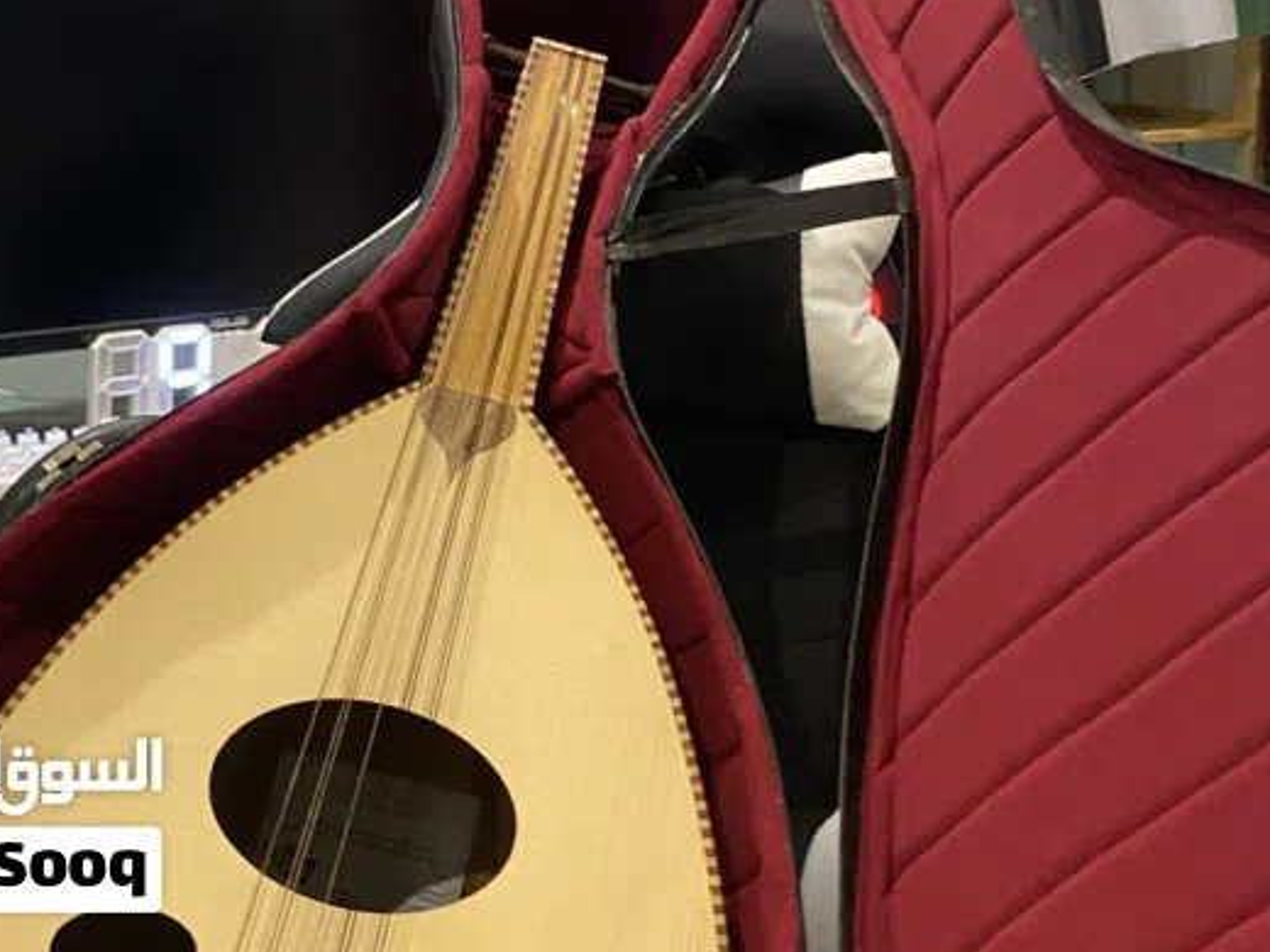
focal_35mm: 32
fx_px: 1174
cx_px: 530
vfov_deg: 44.0
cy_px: 386
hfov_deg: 56.5
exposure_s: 1/30
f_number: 1.8
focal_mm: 4.25
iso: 500
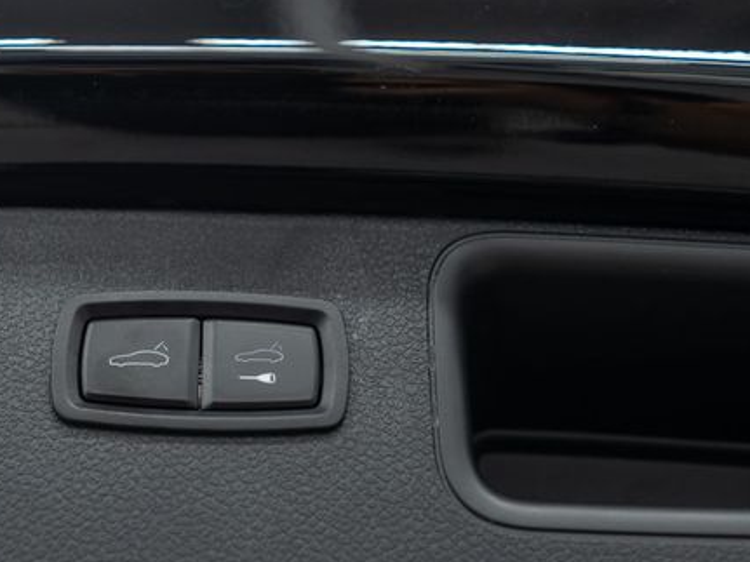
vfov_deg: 24.3
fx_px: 1300
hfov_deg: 31.7
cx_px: 198
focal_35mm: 60
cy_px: 363
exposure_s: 1/50
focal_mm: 28
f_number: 3.2
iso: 500
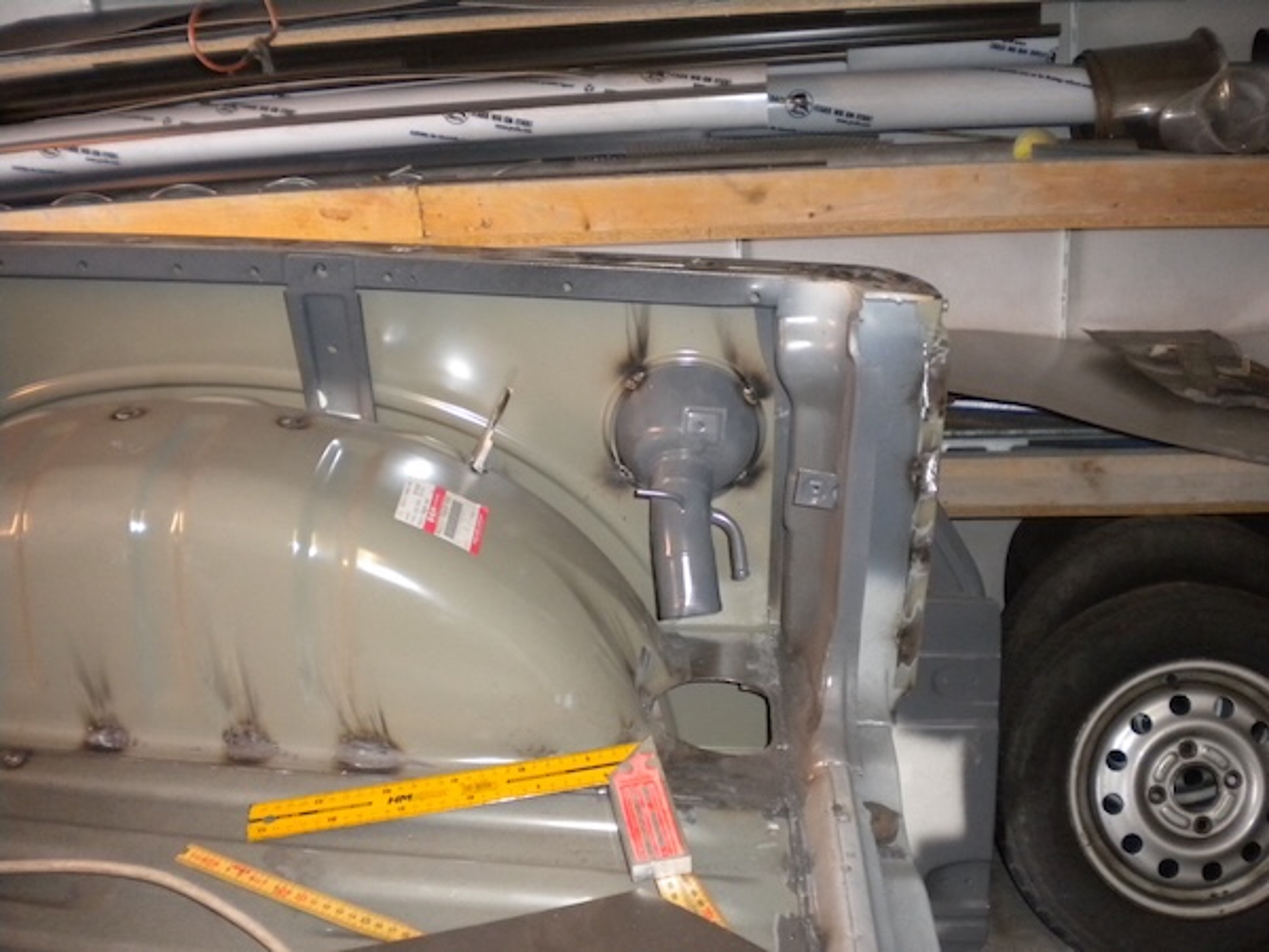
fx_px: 1283
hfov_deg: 52.6
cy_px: 476
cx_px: 634
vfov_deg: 40.7
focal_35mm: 35
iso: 400
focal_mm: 6.3
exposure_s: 1/30
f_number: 3.1
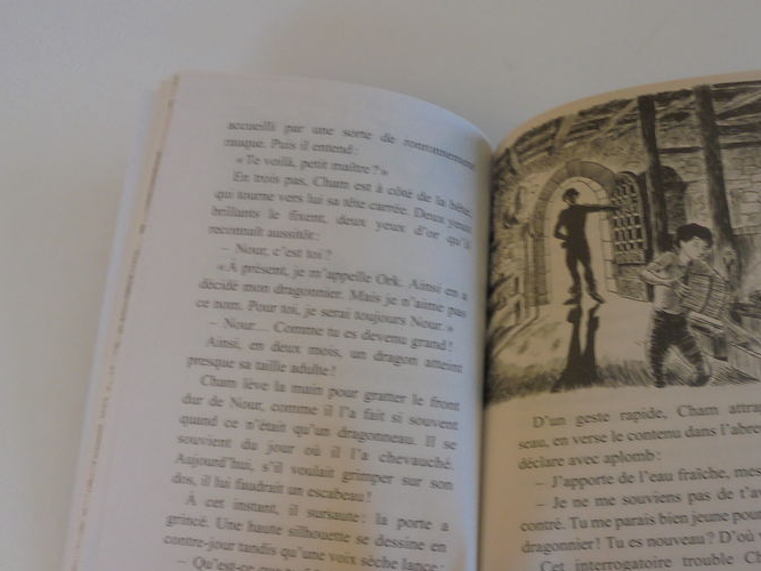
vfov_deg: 36.6
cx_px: 486
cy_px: 355
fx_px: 857
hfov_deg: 47.3
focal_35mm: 39
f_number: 3.5
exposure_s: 1/30
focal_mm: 4.6
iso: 100
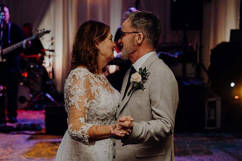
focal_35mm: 70
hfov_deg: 28.8
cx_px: 121
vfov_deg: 19.5
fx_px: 471
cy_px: 80
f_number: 3.5
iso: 2500
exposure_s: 1/200
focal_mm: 70
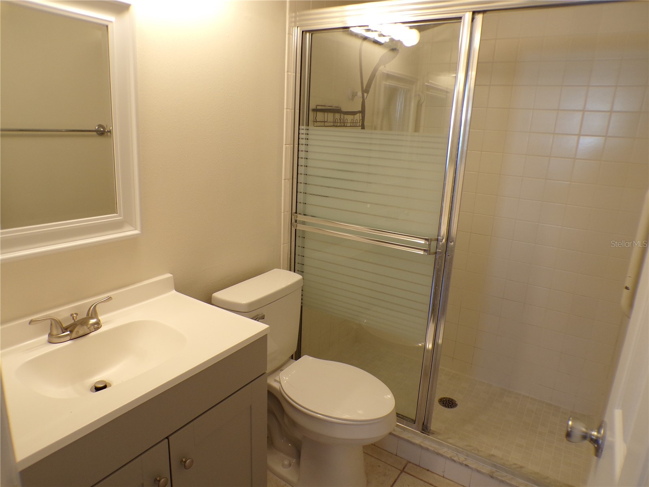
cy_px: 244
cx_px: 324
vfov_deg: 56.8
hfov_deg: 71.6
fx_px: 450
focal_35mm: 24
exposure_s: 1/34
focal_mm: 4.3
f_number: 3
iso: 172
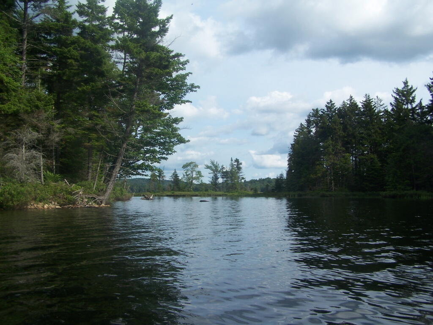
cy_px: 162
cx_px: 216
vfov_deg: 37.7
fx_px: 475
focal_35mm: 38
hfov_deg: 49.0
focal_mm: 6.3
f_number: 4
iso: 80
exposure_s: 1/640
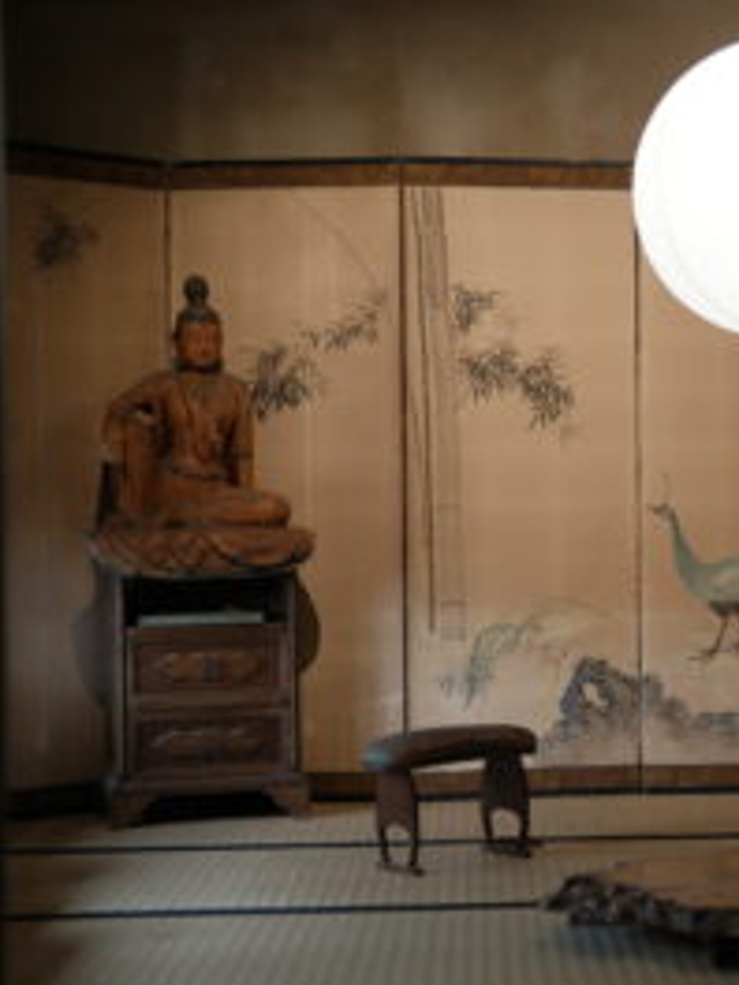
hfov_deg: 19.9
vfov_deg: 26.7
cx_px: 620
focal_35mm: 73
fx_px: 2078
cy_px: 494
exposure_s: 1/250
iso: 1000
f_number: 1.8
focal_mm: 33
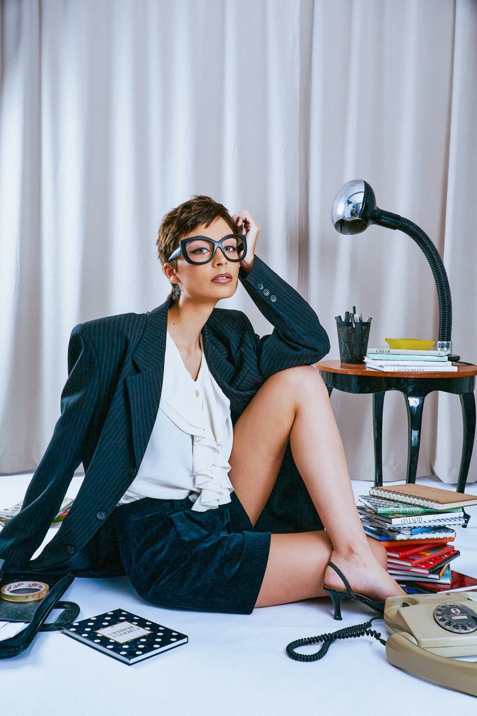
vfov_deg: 46.4
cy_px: 358
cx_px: 238
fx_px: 835
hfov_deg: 31.9
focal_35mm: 42
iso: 500
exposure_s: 1/160
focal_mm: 28
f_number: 8
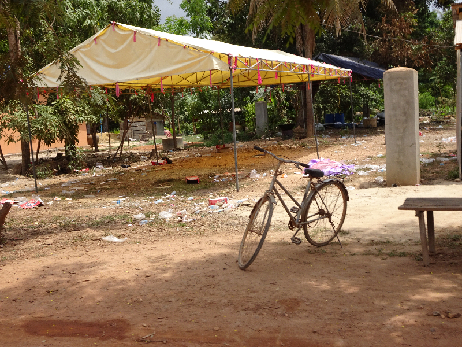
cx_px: 231
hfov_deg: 46.8
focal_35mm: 40
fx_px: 534
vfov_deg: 36.0
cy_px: 174
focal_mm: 6.8
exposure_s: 1/500
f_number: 4
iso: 80
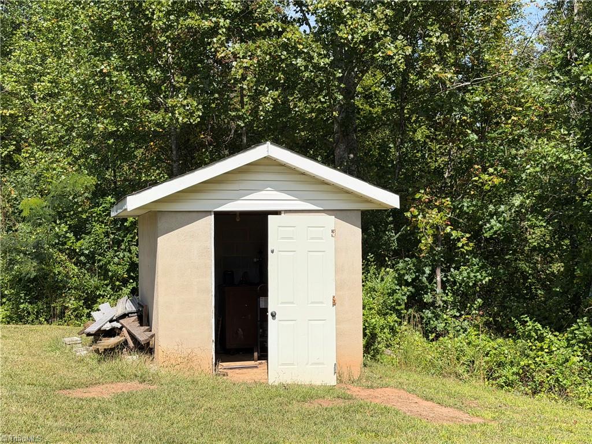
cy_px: 222
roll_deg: +2.2
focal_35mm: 48
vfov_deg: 30.3
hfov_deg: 39.7
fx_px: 821
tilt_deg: +2.7
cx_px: 296
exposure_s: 1/4878
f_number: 1.78
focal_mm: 6.76
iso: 64
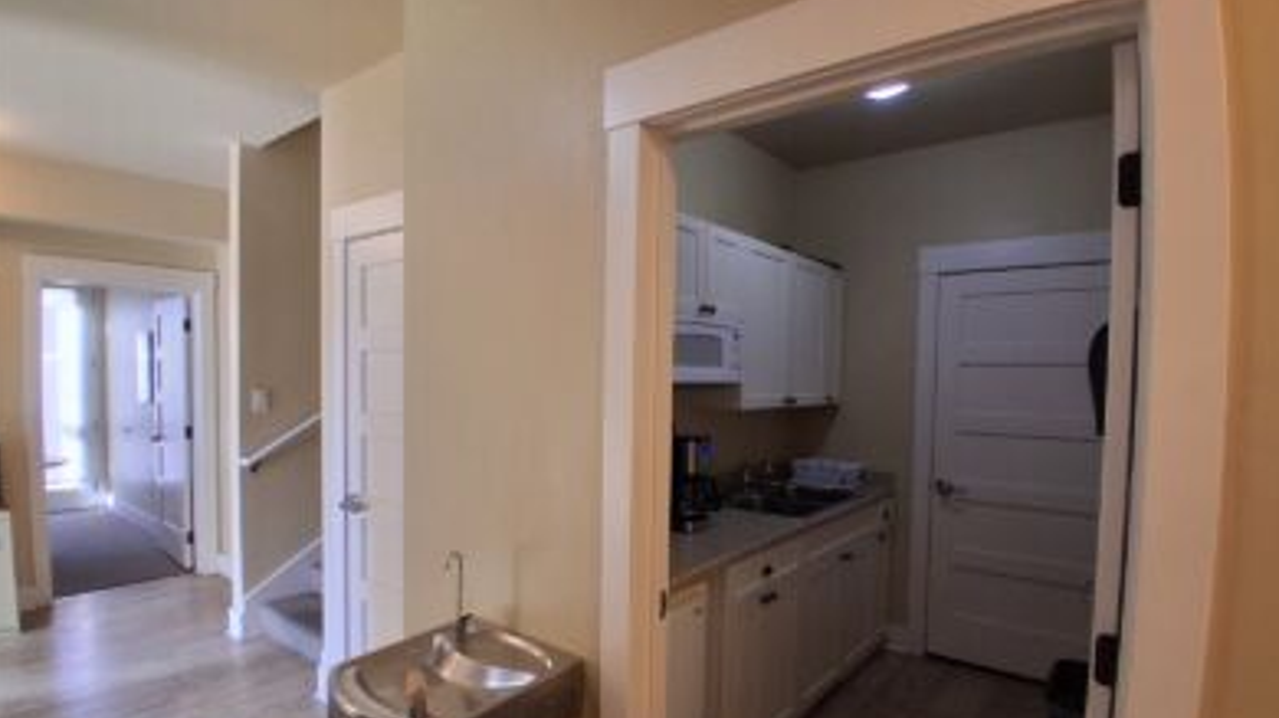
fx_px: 644
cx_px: 640
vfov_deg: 58.0
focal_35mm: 19
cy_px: 413
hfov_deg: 89.6
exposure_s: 1/40
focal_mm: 1.4
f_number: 2.2
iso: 160
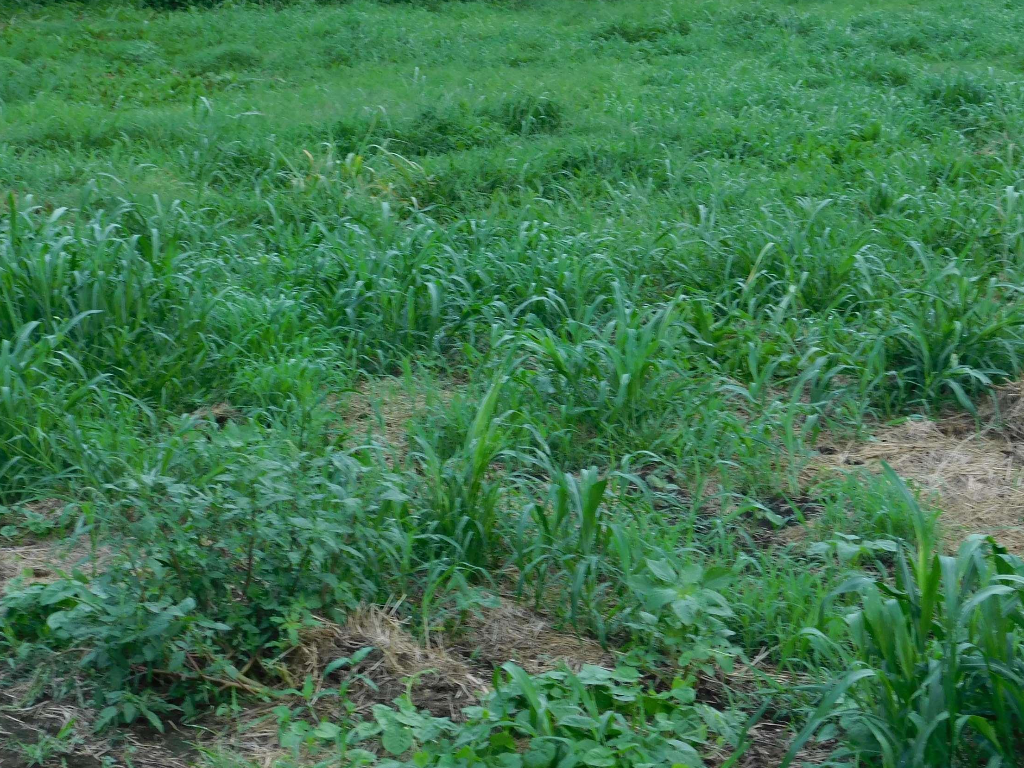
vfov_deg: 17.9
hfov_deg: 23.8
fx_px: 2426
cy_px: 256
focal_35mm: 82
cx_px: 536
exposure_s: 1/60
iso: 125
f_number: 4
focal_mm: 10.4
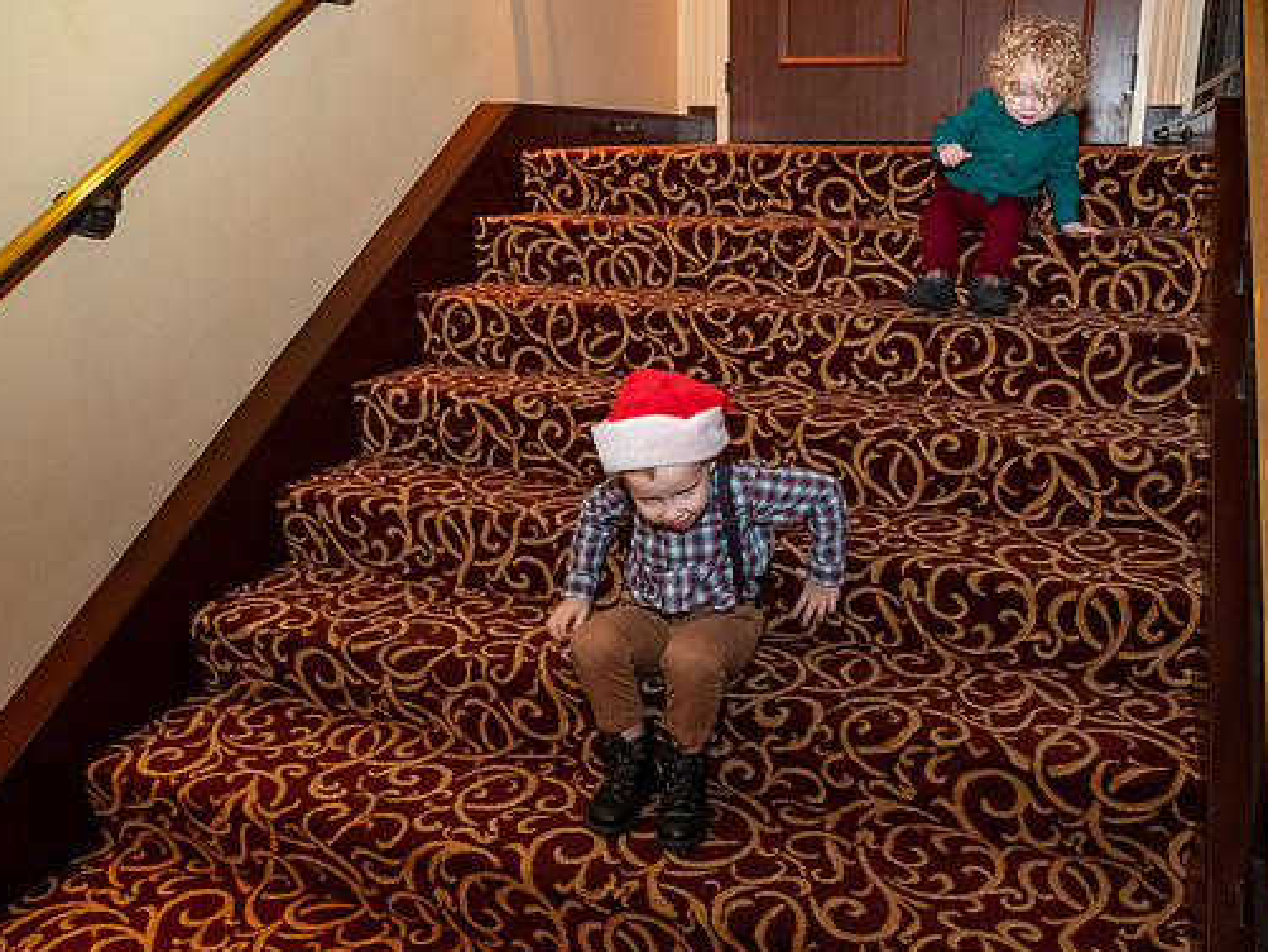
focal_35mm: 30
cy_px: 484
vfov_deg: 46.8
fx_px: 1099
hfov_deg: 59.7
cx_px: 720
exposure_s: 1/125
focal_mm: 18
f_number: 2.8
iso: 2500
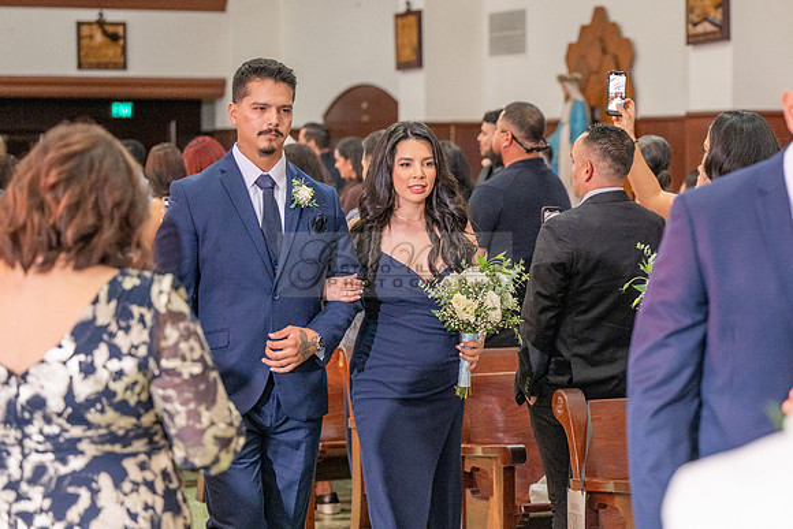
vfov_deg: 13.2
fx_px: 2290
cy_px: 308
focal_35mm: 104
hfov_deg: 19.5
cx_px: 586
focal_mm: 70
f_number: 3.2
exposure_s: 1/200
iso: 1000
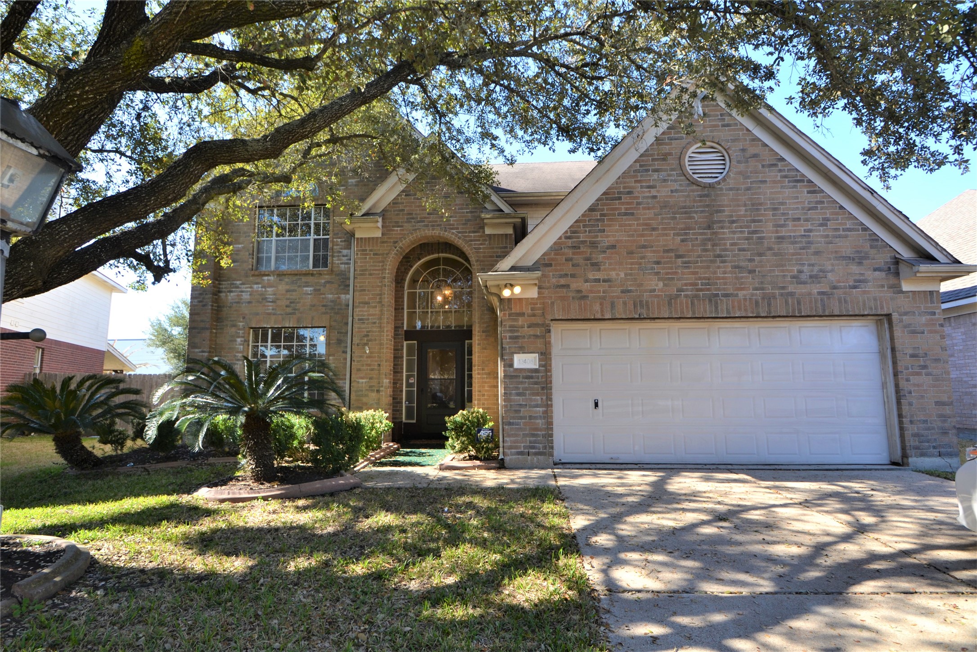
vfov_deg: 69.7
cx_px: 488
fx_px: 468
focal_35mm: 17
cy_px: 326
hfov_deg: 92.4
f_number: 5.6
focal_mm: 11.5
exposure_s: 1/125
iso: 100
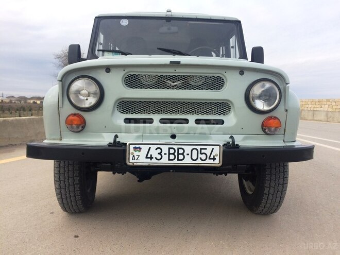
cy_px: 128
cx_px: 170
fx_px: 285
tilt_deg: -4.6
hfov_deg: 61.7
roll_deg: -0.5
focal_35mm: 29
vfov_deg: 48.2
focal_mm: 4.15
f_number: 2.2
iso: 32
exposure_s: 1/746
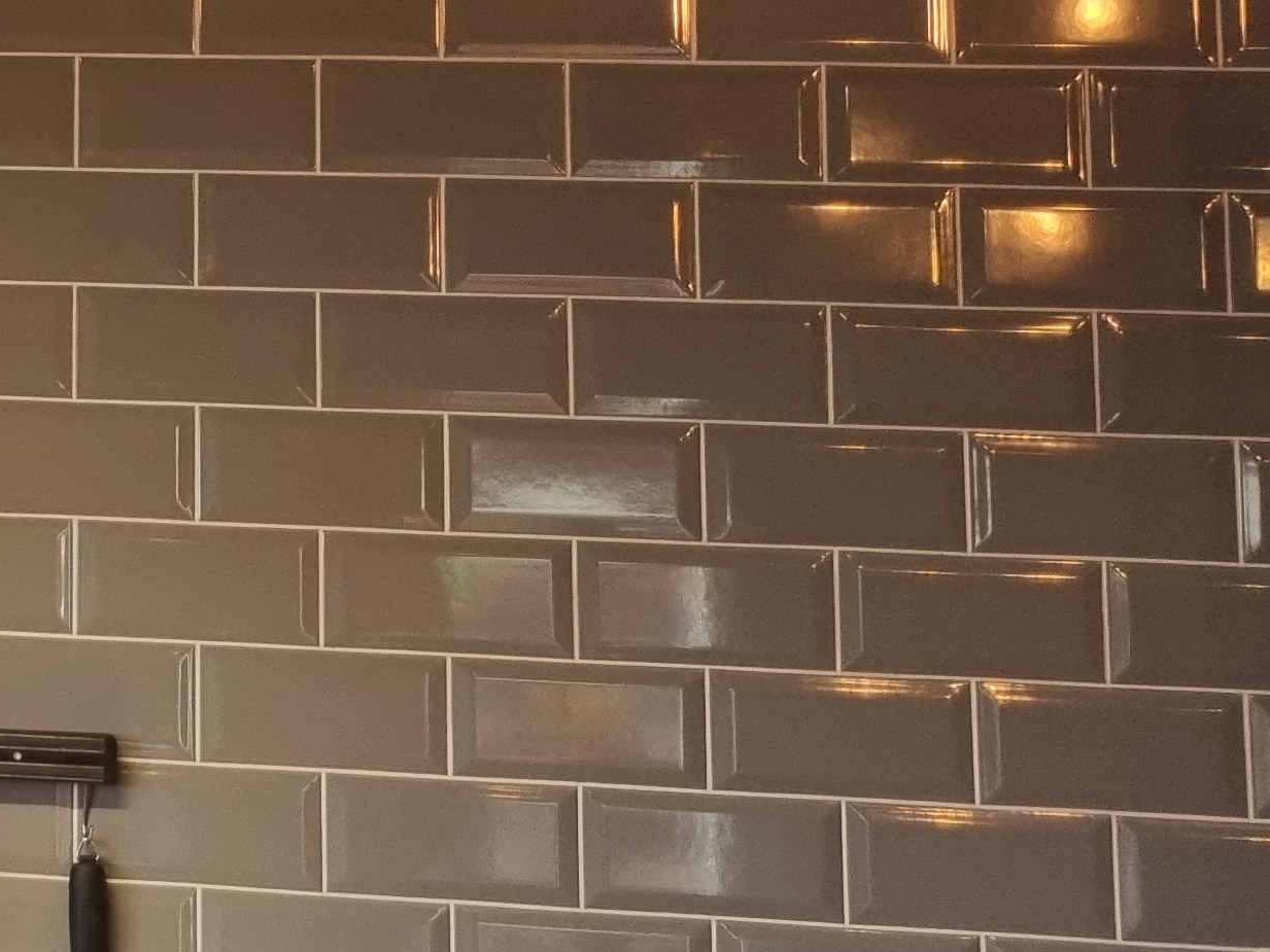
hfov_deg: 19.2
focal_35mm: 85
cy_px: 173
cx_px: -798
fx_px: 3119
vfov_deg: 17.2
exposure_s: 1/100
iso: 200
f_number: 1.8
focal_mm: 5.4
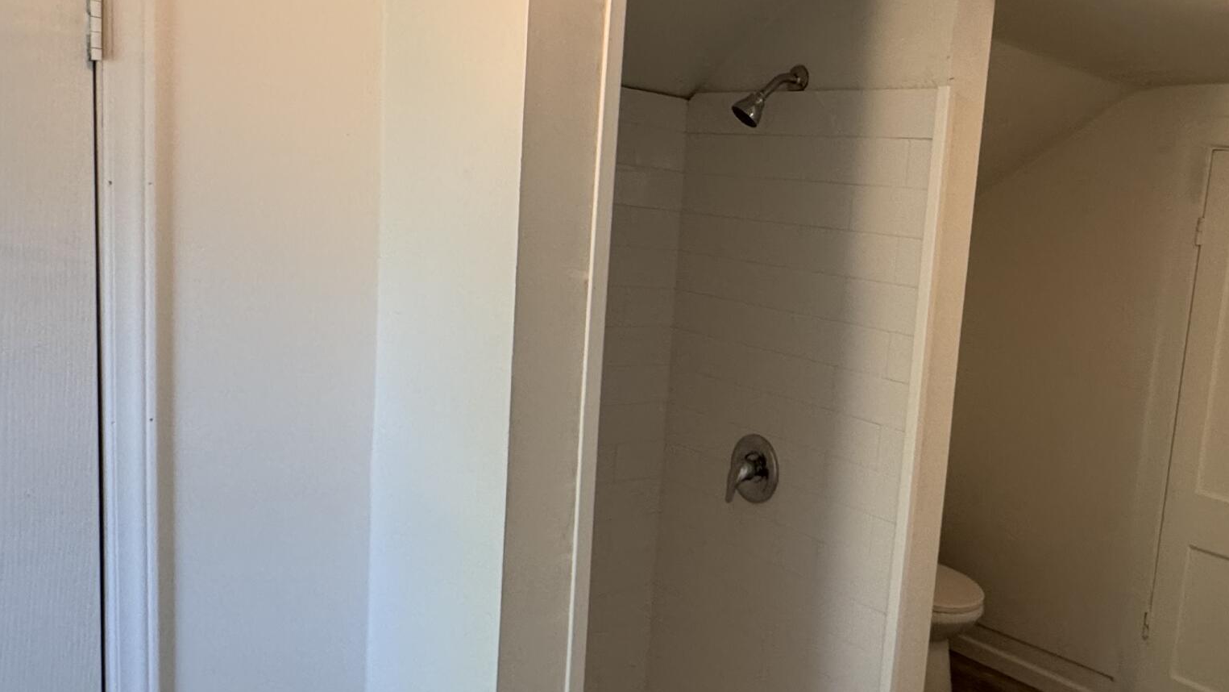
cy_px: 364
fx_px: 978
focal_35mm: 30
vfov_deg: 38.9
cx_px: 886
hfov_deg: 61.5
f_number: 2.2
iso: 250
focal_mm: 2.22
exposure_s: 1/120
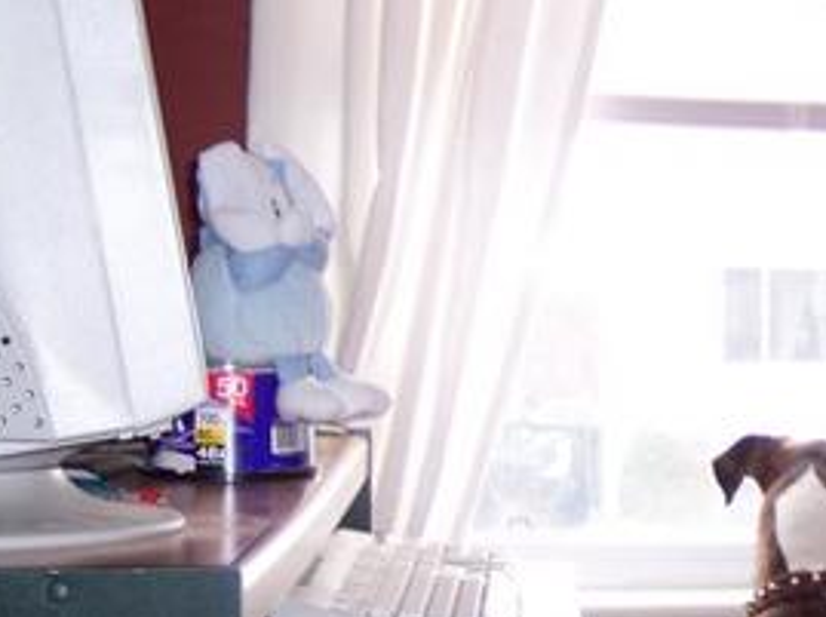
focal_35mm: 106
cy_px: 368
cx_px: 866
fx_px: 2526
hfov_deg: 18.0
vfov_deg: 13.9
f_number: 2.8
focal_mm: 8
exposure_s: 1/30
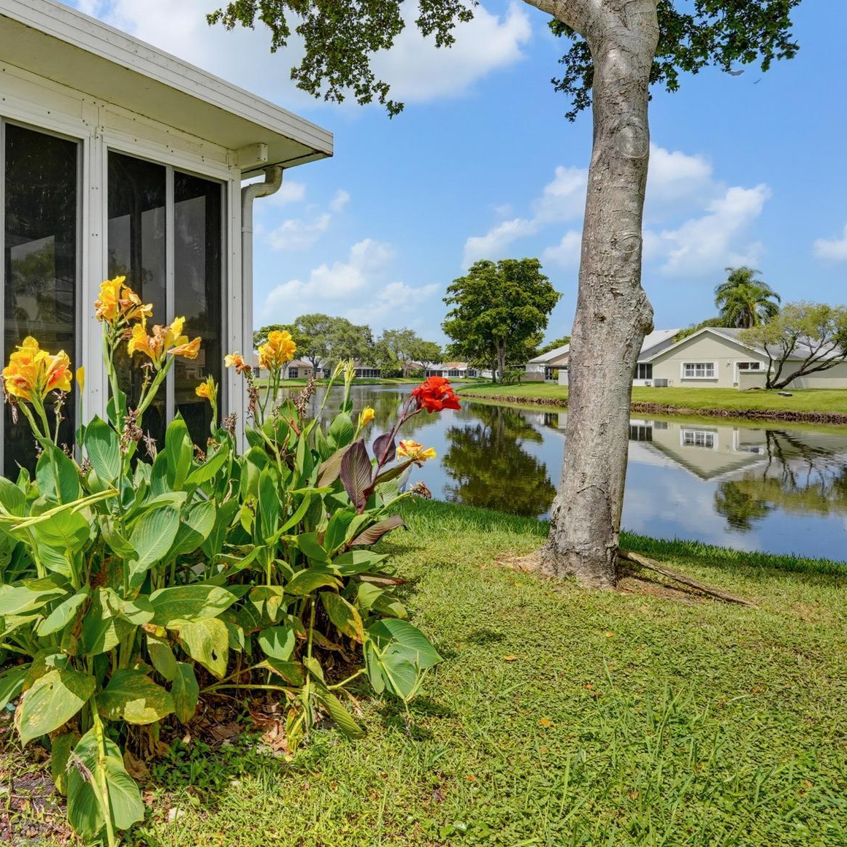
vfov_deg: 64.8
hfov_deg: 62.0
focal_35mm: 24
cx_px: 231
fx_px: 664
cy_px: 368
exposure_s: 1/640
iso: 800
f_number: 8
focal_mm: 16
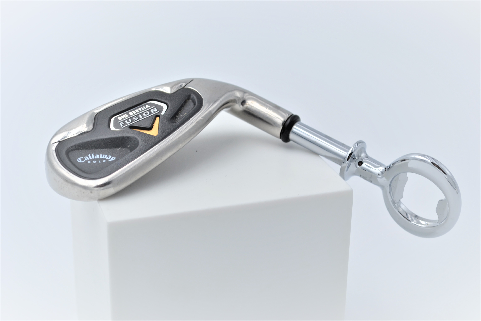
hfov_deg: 28.1
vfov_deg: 18.9
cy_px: 160
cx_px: 240
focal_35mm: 72
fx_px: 962
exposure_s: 1/80
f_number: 8
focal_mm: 48
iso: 100
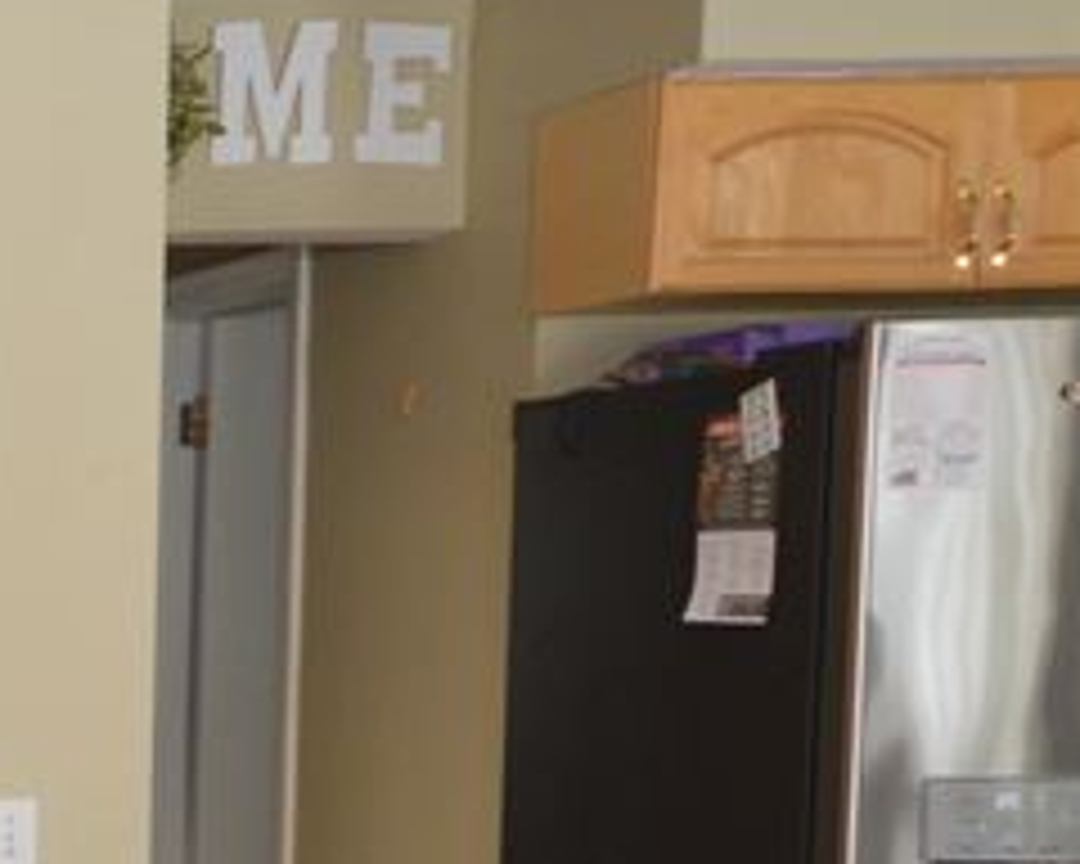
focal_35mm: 75
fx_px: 2397
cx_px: -922
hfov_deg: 18.8
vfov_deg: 19.9
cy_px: 853
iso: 500
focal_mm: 10
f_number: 4
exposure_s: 1/60
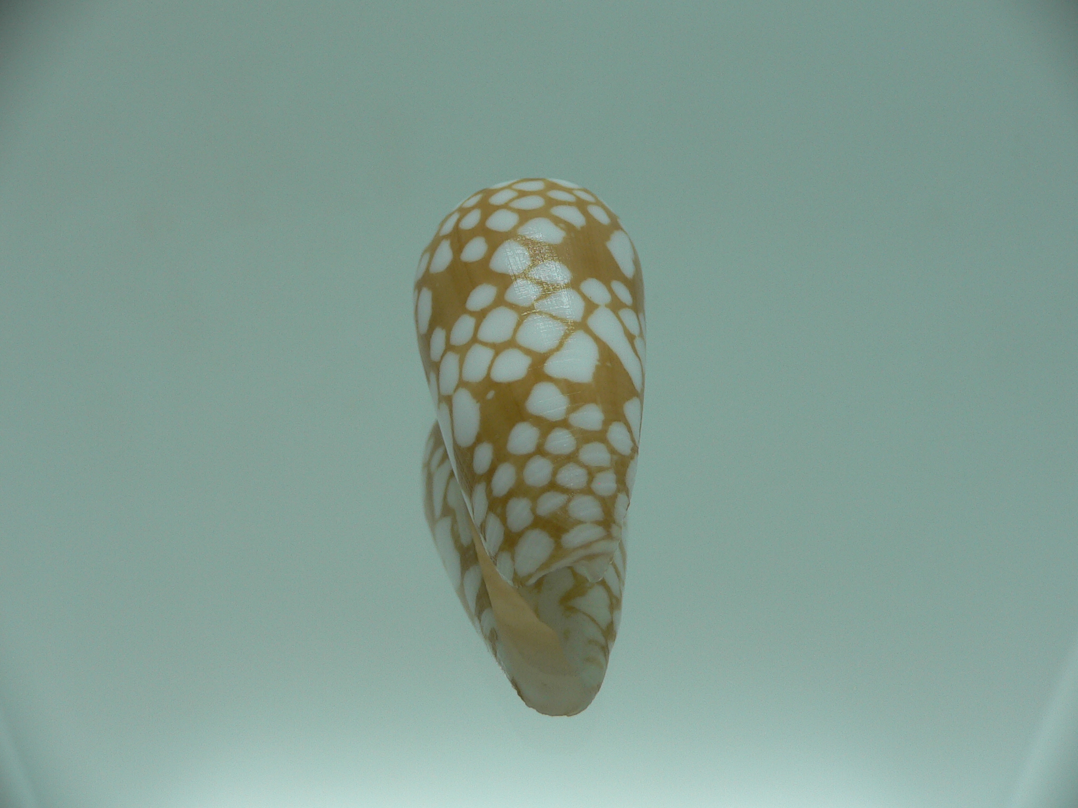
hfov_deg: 52.6
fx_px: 1090
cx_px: 539
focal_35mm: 35
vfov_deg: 40.7
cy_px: 404
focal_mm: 4.6
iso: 80
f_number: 2.8
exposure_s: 1/80
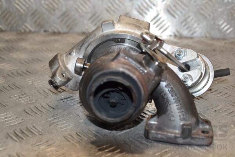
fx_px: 470
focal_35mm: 72
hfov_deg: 28.1
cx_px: 118
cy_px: 78
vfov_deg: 18.9
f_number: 5
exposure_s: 1/200
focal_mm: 48
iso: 800
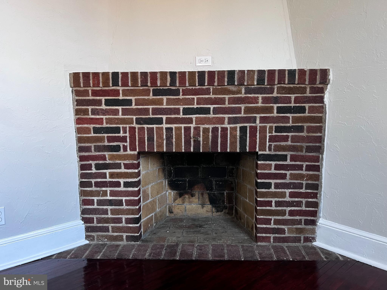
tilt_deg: -6.5
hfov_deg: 67.3
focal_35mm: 26
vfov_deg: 53.1
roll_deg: -0.4
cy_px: 145
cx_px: 194
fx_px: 291
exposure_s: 1/60
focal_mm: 5.7
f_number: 1.5
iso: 160
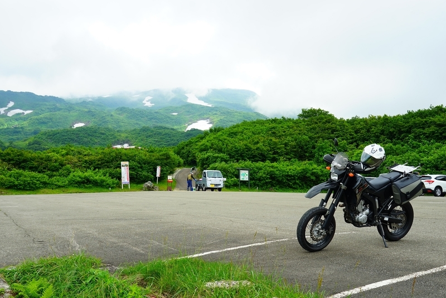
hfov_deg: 55.8
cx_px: 223
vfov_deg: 38.9
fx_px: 421
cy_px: 149
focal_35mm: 34
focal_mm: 34
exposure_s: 1/100
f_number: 8
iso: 100
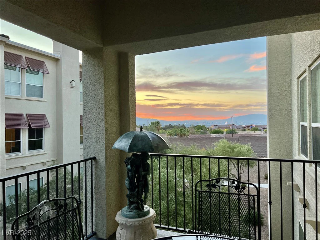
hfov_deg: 67.3
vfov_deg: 53.1
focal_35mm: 26
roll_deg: +0.7
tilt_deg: -0.1
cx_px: 160
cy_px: 120
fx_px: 240
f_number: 1.5
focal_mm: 5.7
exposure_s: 1/110
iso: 125
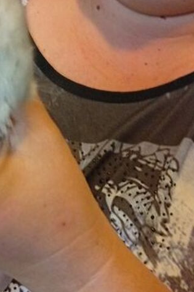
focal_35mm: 76
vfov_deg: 26.7
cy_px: 140
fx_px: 615
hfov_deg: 17.7
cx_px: 26
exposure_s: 1/20
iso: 1460
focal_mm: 3.96
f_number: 1.8
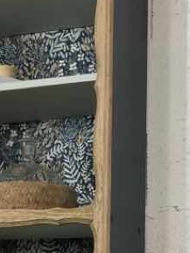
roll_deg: -1.2
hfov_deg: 14.3
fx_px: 755
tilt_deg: +4.7
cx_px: 83
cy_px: 260
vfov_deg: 18.5
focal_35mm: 103
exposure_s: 1/20
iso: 40
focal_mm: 3.99
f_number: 1.8
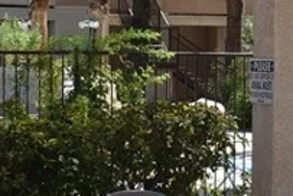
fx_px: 1231
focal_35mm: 151
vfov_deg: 9.1
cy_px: 115
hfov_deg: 13.5
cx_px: 238
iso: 200
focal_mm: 20
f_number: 9
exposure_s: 1/320
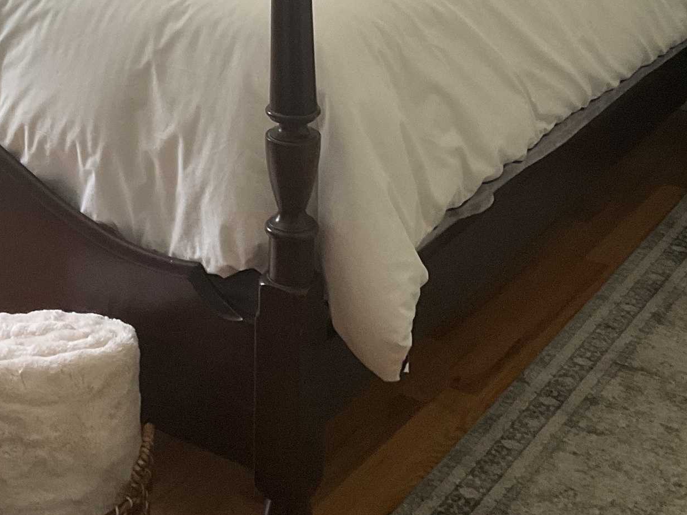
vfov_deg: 19.6
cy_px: -46
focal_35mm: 72
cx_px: 245
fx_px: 1429
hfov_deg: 26.9
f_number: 1.8
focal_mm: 3
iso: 100
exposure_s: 1/60
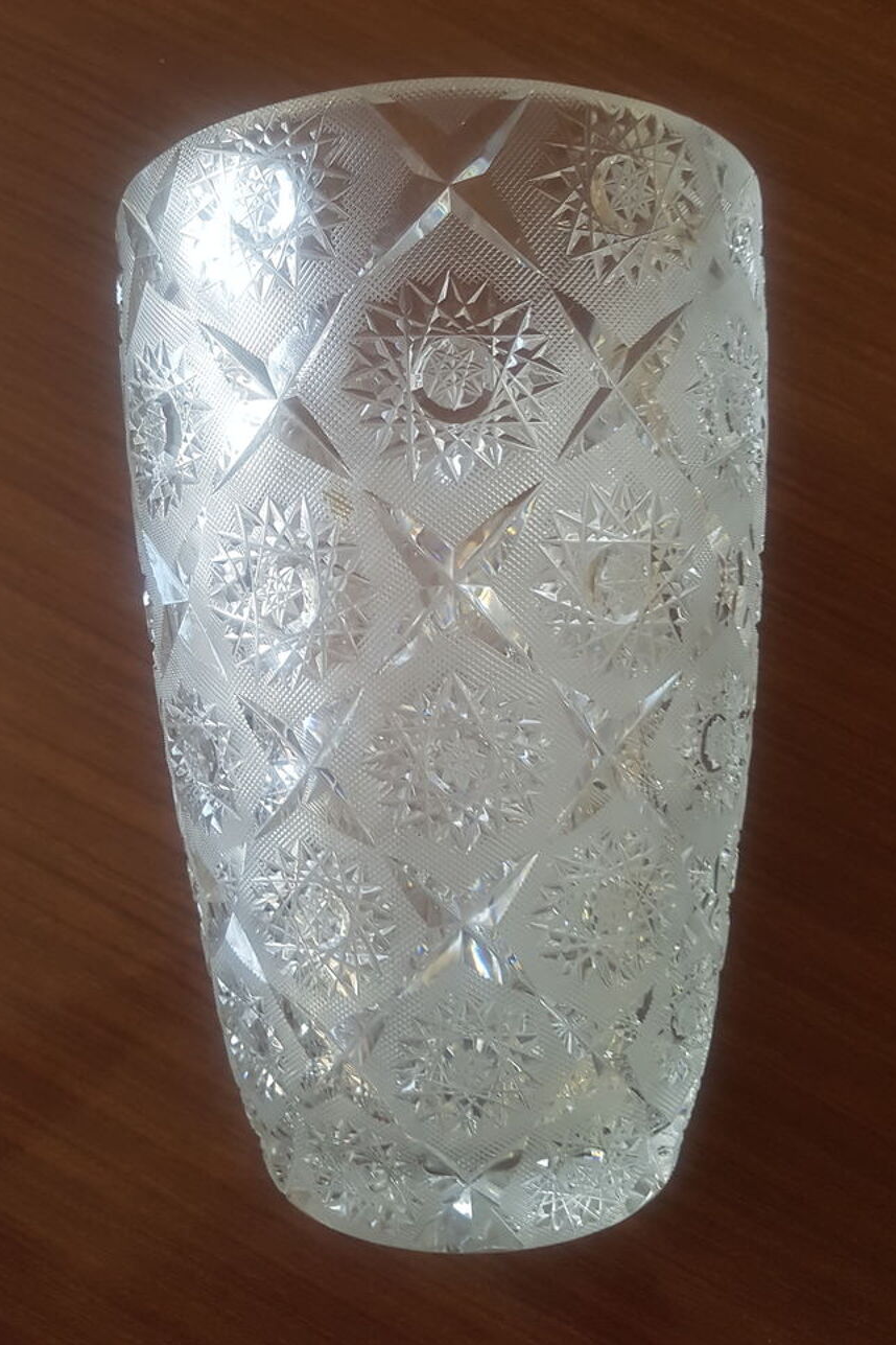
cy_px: 663
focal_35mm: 28
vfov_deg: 65.5
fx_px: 1045
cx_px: 410
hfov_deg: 46.4
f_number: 1.7
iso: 125
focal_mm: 4.2
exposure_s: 1/24
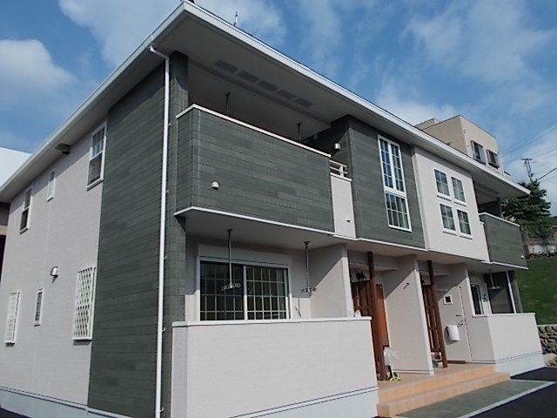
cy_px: 209
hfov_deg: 67.3
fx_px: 418
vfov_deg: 53.1
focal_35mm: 26
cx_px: 278
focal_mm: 4.6
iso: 80
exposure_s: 1/250
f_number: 8
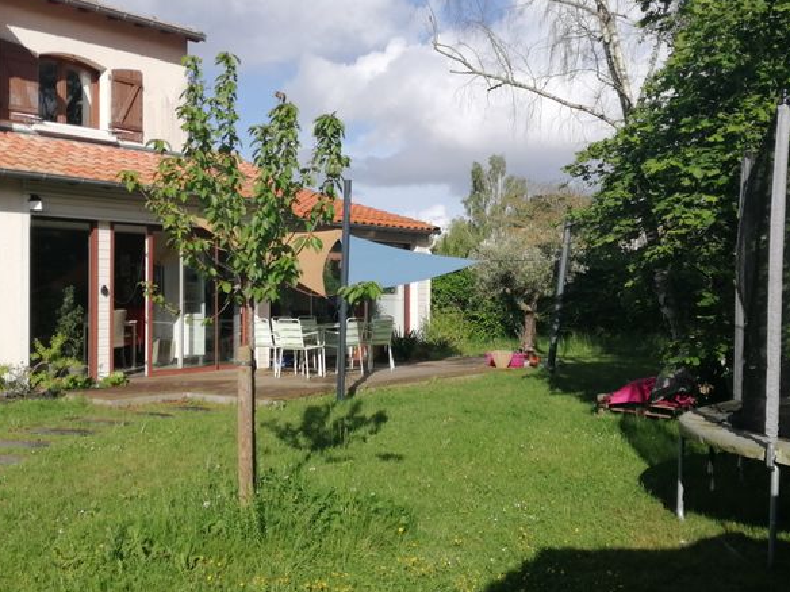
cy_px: 293
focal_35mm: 37
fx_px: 844
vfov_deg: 38.7
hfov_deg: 50.1
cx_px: 392
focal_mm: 3.62
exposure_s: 1/1799
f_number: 1.8
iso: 50
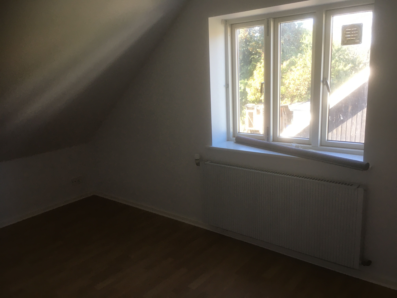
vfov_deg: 48.2
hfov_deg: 61.7
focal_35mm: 29
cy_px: 149
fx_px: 333
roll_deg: +3.0
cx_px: 198
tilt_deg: -12.3
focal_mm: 4.15
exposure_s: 1/33
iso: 25
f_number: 2.2
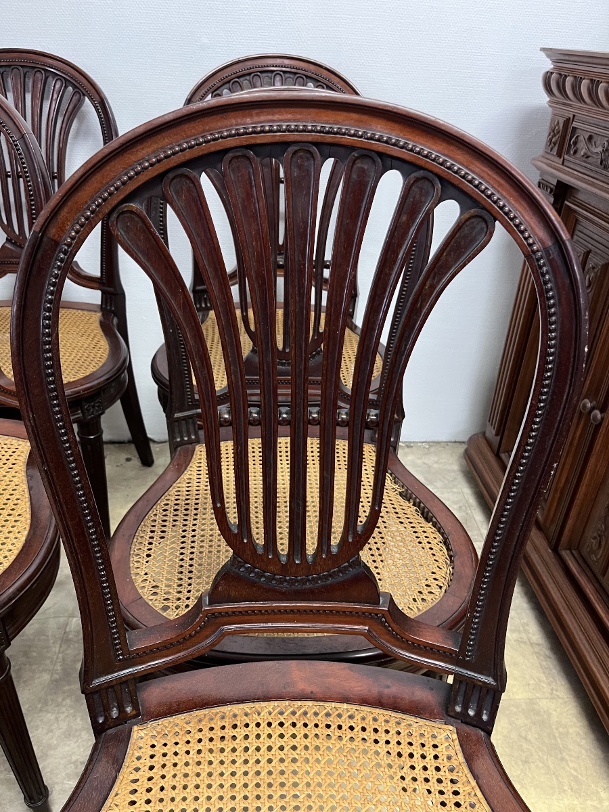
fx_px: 610
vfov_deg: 67.3
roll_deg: -1.2
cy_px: 406
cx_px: 304
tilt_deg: -29.8
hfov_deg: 53.1
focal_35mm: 26
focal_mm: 5.1
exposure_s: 1/50
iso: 320
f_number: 1.6
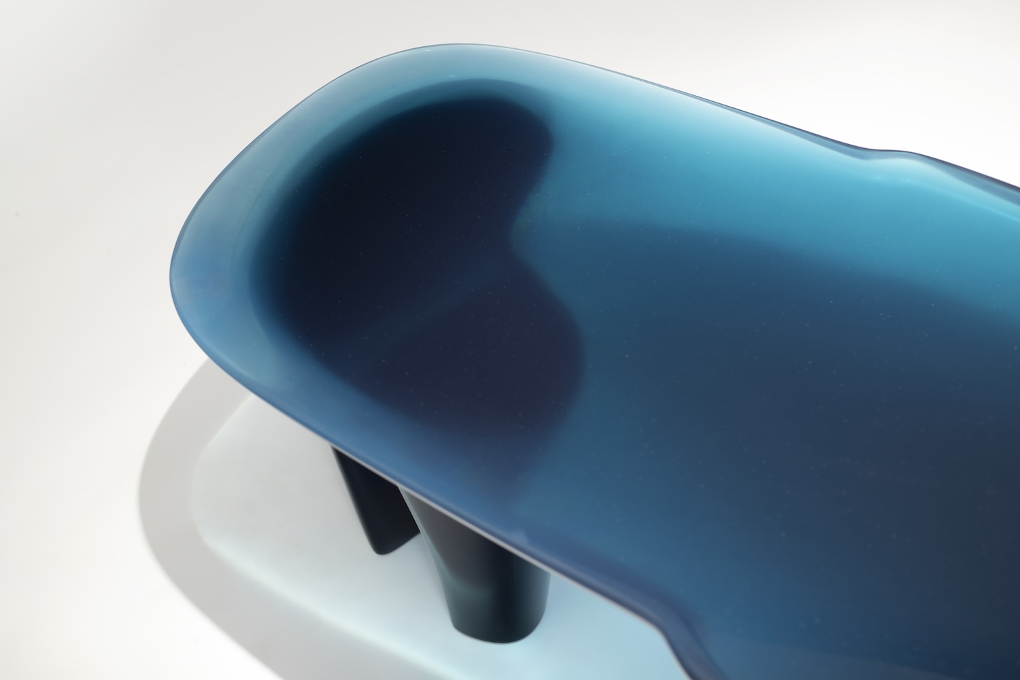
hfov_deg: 39.6
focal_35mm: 50
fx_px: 1417
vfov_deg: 27.0
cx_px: 510
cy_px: 340
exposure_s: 1/250
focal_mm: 50
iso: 64
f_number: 4
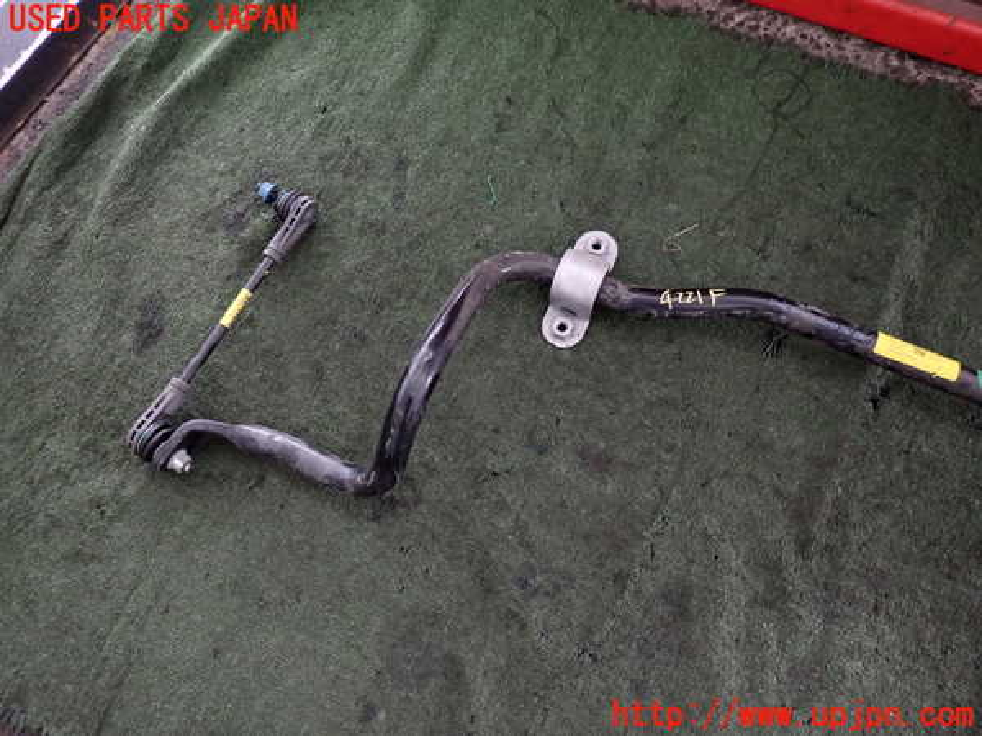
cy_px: 368
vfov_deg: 54.9
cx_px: 491
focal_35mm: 25
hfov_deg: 69.4
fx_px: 709
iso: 400
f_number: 2
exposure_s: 1/30
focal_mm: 4.5
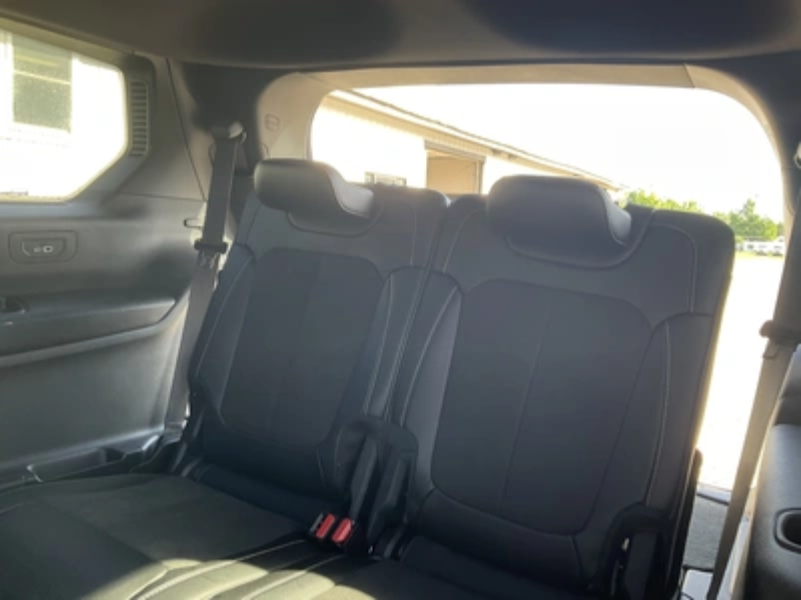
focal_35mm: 29
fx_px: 671
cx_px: 400
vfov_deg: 48.2
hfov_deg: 61.7
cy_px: 300
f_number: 1.8
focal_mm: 3
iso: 40
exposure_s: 1/122
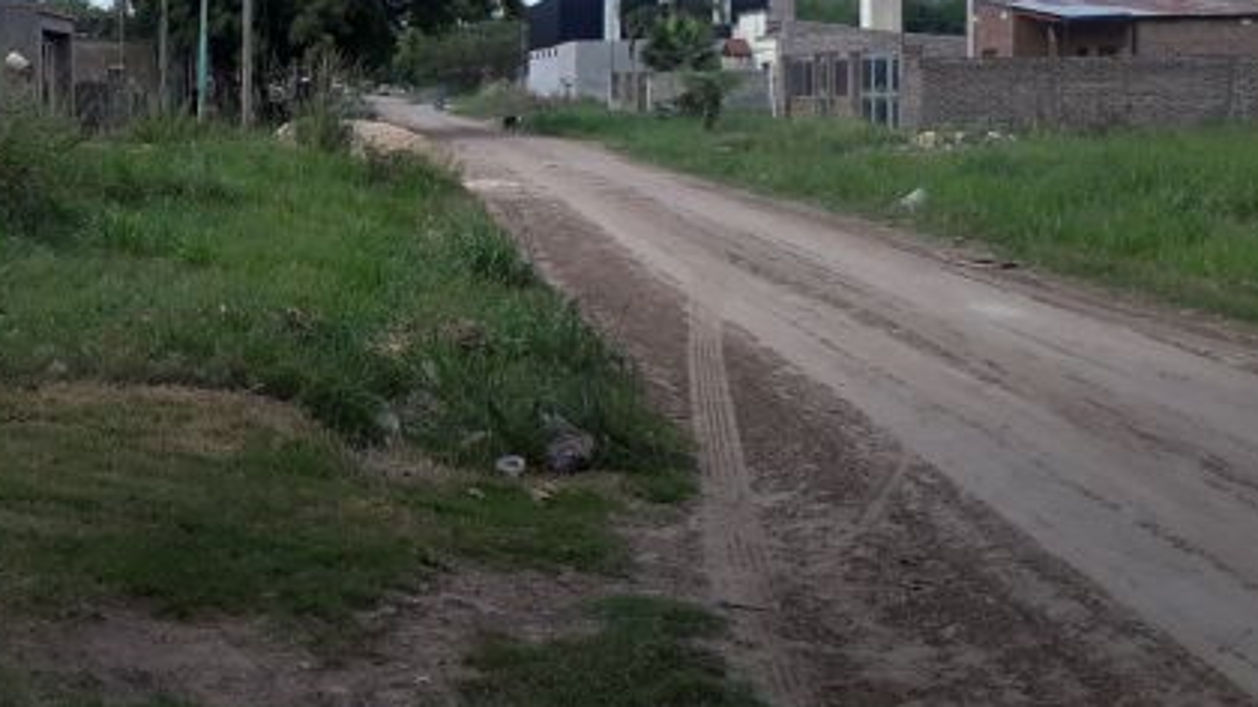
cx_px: 198
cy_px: 105
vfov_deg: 21.1
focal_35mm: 56
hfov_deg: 35.6
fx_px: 1868
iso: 40
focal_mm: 3.6
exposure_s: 1/771
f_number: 1.9
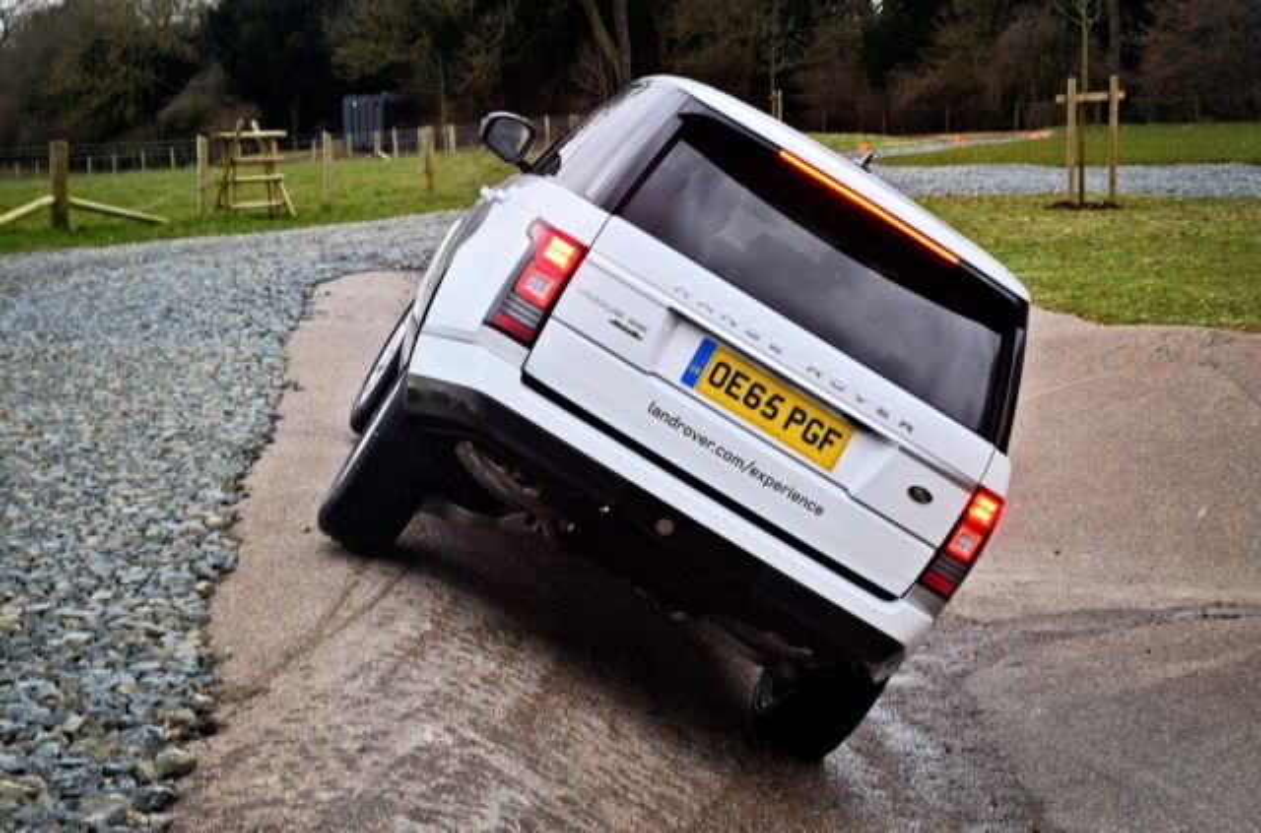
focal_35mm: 72
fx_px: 2515
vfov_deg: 18.8
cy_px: 416
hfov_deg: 28.1
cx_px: 630
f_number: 13
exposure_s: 1/40
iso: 200
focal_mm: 48
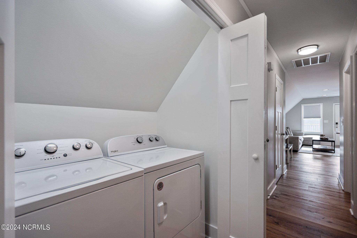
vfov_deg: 73.7
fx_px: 159
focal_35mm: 16
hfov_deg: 96.7
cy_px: 119
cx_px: 178
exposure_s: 1/125
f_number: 4
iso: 400
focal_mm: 16
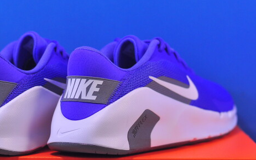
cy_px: 44
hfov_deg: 15.8
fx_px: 921
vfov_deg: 9.9
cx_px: 87
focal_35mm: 132
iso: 250
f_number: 2.5
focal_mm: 50
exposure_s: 1/320
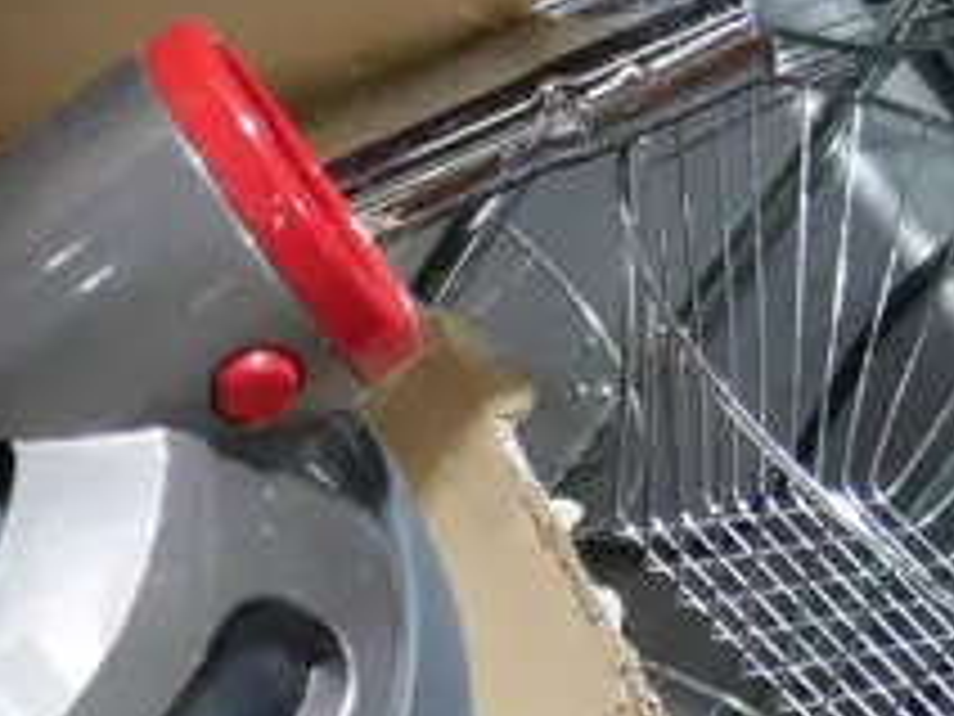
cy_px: 1024
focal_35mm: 135
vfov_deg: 10.6
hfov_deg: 14.0
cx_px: -333
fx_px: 3721
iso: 320
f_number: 3.5
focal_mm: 14
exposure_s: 1/60
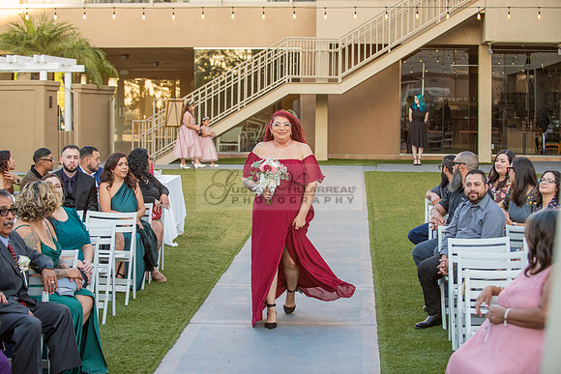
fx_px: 1247
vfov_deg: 17.1
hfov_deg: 25.4
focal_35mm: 80
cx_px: 280
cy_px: 187
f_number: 4
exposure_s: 1/320
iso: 800
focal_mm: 80
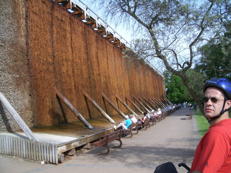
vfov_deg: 40.7
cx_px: 116
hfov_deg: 52.6
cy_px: 86
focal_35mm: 35
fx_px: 234
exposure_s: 1/320
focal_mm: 5.8
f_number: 4.3
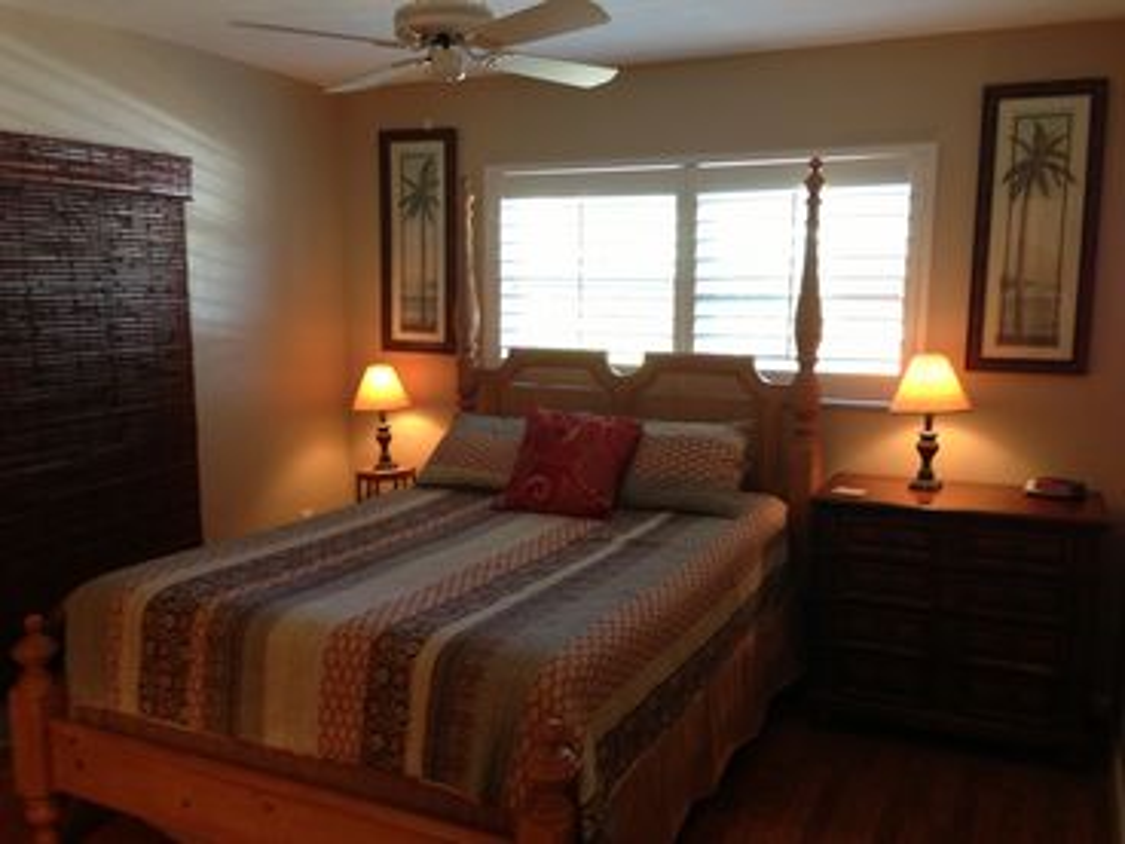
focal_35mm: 33
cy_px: 422
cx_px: 562
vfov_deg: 42.9
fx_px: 1072
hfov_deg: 55.4
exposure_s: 1/20
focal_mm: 4.13
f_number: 2.4
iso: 100
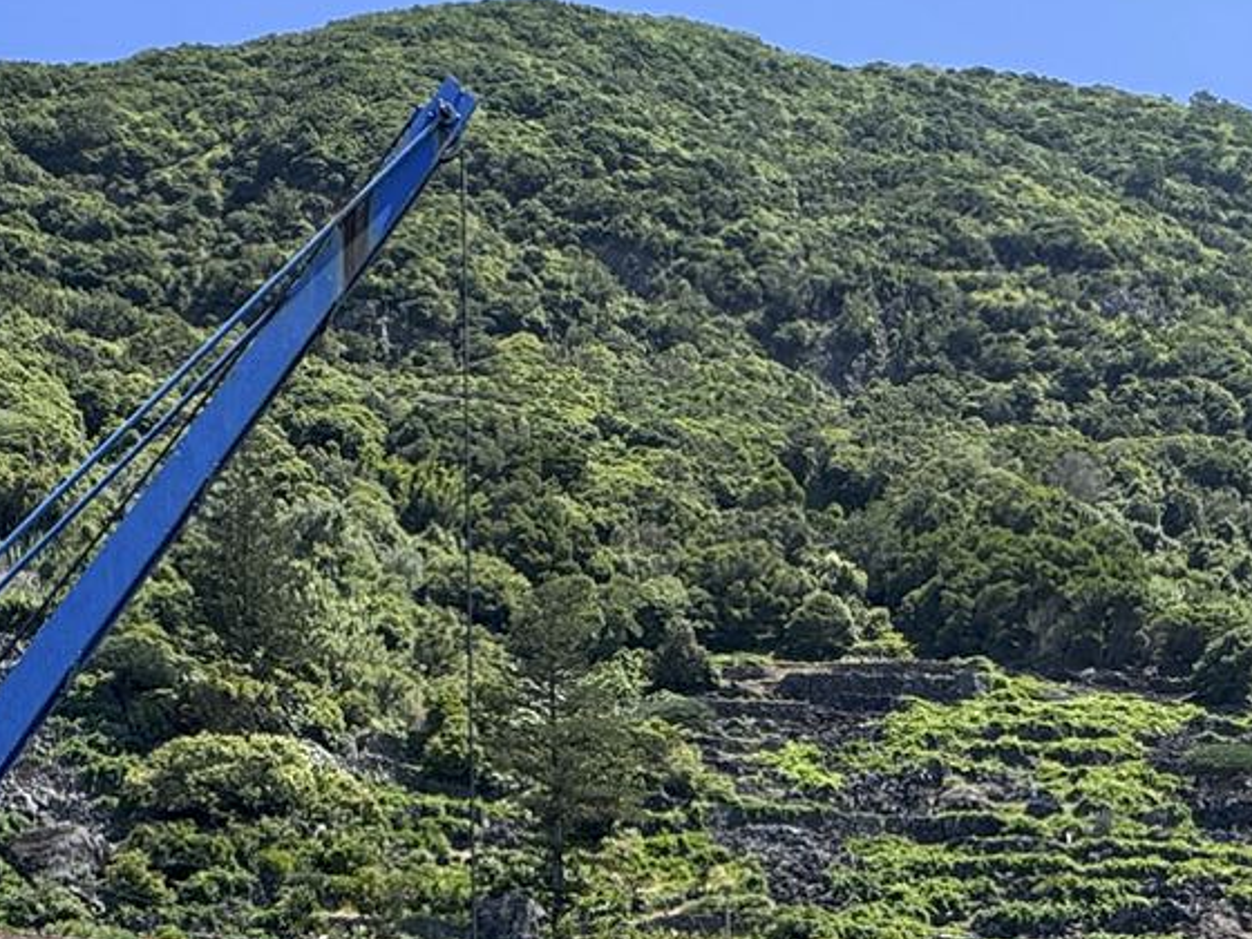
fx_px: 1808
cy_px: 1252
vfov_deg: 24.9
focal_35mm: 50
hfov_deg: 38.2
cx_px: 599
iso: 40
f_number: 2.2
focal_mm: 2.22
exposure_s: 1/707
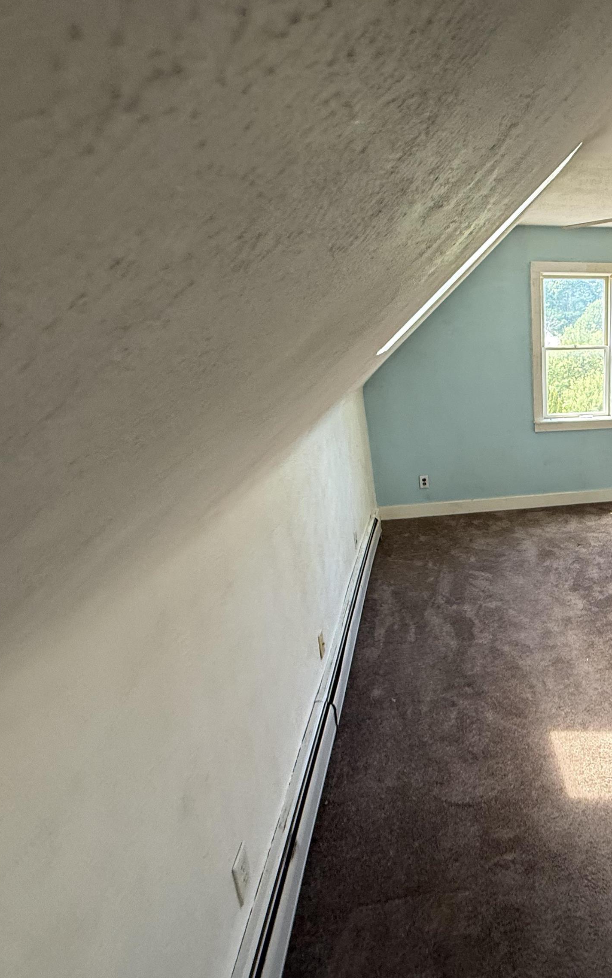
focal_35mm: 20
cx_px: 558
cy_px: 490
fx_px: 534
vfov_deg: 85.1
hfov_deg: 52.1
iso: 250
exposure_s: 1/99
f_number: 2.2
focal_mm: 2.22
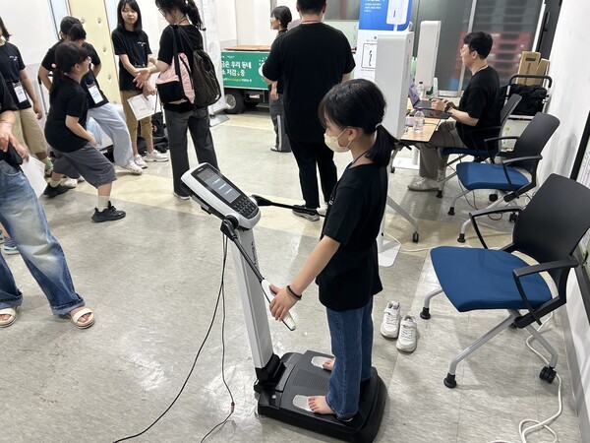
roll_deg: -0.2
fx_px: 443
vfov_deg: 53.1
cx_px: 295
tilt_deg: -27.8
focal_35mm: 26
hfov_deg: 67.3
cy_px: 222
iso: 100
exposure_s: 1/60
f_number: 1.5
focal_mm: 5.7
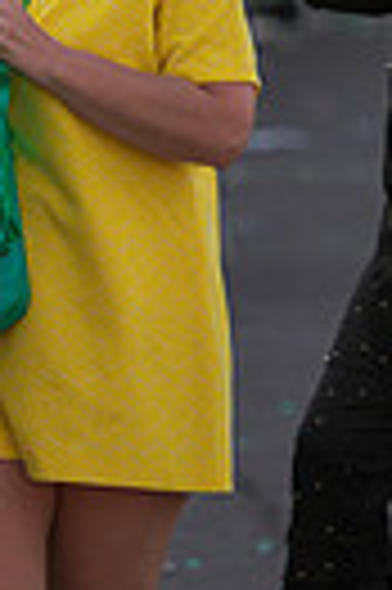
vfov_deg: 4.1
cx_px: -14
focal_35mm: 500
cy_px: 45
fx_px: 8188
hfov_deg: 2.7
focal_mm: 145
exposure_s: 1/250
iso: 3200
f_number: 2.8
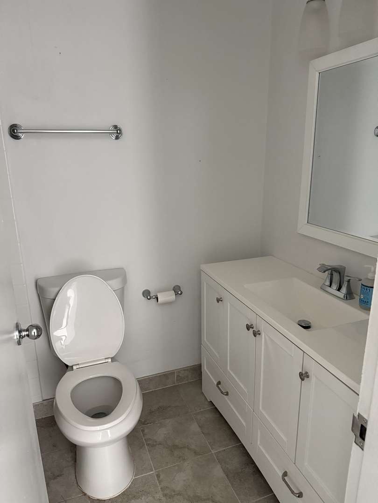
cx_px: 189
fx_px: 349
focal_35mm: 24
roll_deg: +0.1
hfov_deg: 56.8
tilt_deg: -16.4
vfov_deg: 71.6
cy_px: 252
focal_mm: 6.76
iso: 800
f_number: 1.78
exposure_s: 1/60
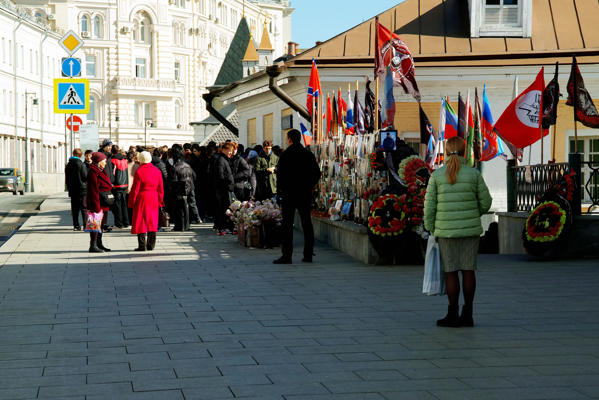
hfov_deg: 20.8
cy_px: 200
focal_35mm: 98
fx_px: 1630
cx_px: 300
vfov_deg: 14.0
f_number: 7.1
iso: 100
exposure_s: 1/320
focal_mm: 74
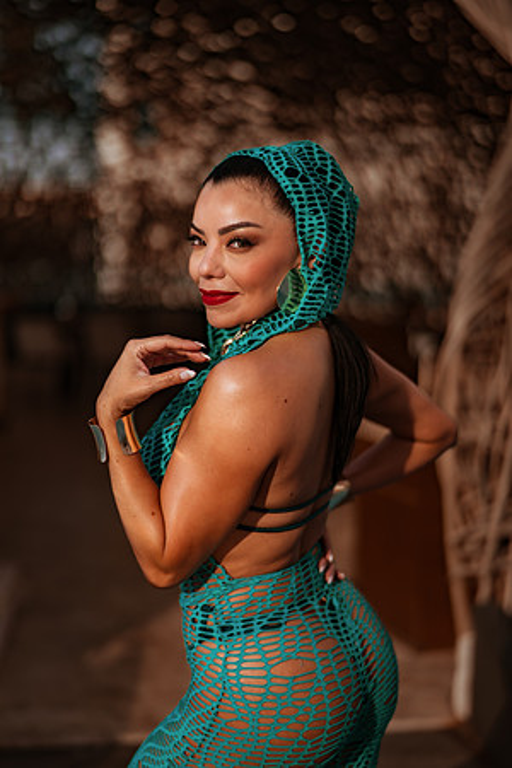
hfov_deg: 23.4
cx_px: 256
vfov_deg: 34.5
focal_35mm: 58
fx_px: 1237
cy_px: 384
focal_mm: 58
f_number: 1.4
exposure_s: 1/8000
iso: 80
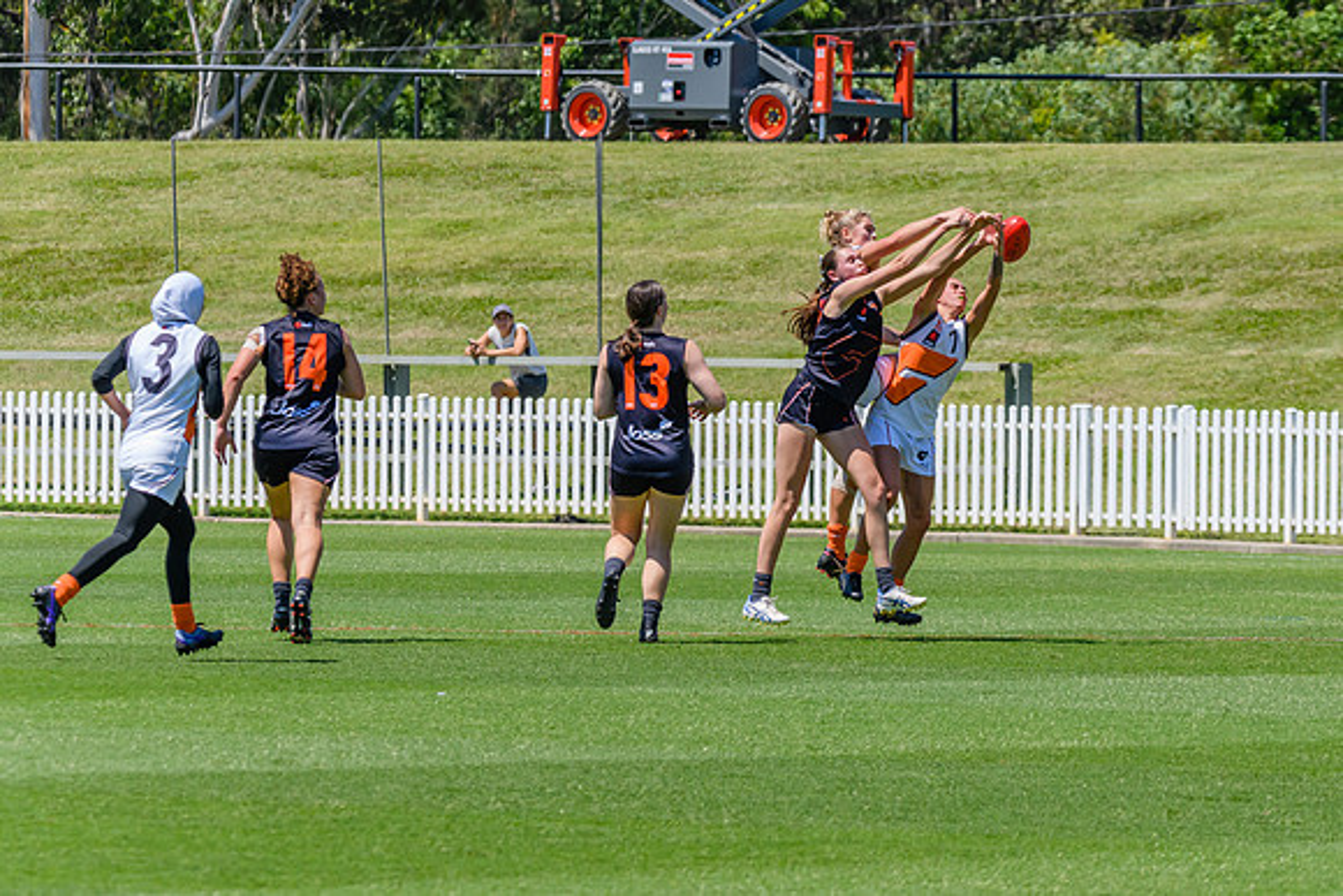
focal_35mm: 373
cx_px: 893
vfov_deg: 3.7
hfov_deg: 5.5
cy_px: 414
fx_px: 13914
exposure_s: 1/1600
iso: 800
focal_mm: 250
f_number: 10
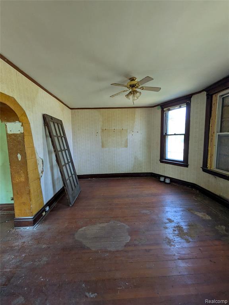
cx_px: 114
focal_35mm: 14
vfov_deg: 102.1
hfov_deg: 85.7
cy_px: 152
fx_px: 123
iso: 242
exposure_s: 1/120
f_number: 2.2
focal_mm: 1.83
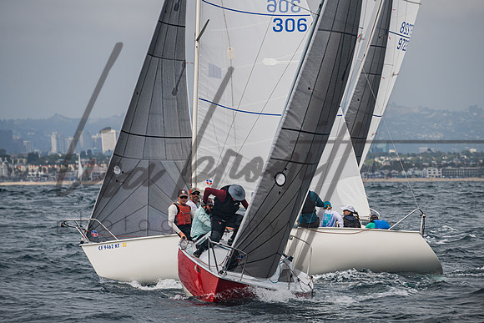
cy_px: 168
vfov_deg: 5.4
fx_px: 3444
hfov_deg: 8.0
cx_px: 259
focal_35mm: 256
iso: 160
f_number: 6.3
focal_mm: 200
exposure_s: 1/640
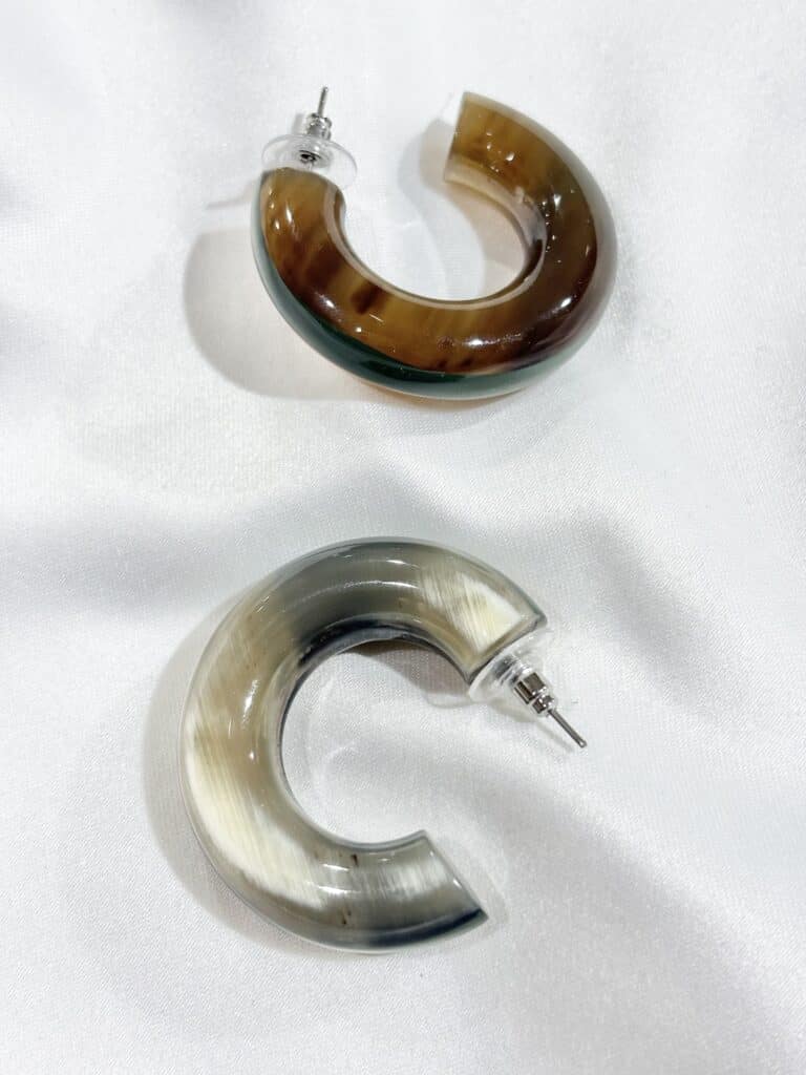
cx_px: 403
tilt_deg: -55.1
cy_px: 538
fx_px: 1614
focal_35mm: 52
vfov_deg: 36.8
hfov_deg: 28.0
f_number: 1.6
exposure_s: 1/152
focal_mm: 5.96
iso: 25
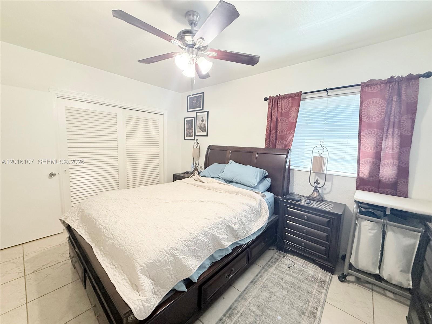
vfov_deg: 85.7
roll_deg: -2.0
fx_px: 175
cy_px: 162
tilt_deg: -6.0
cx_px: 216
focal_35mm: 14
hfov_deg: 102.1
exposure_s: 1/60
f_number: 2.2
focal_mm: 2.22
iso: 250
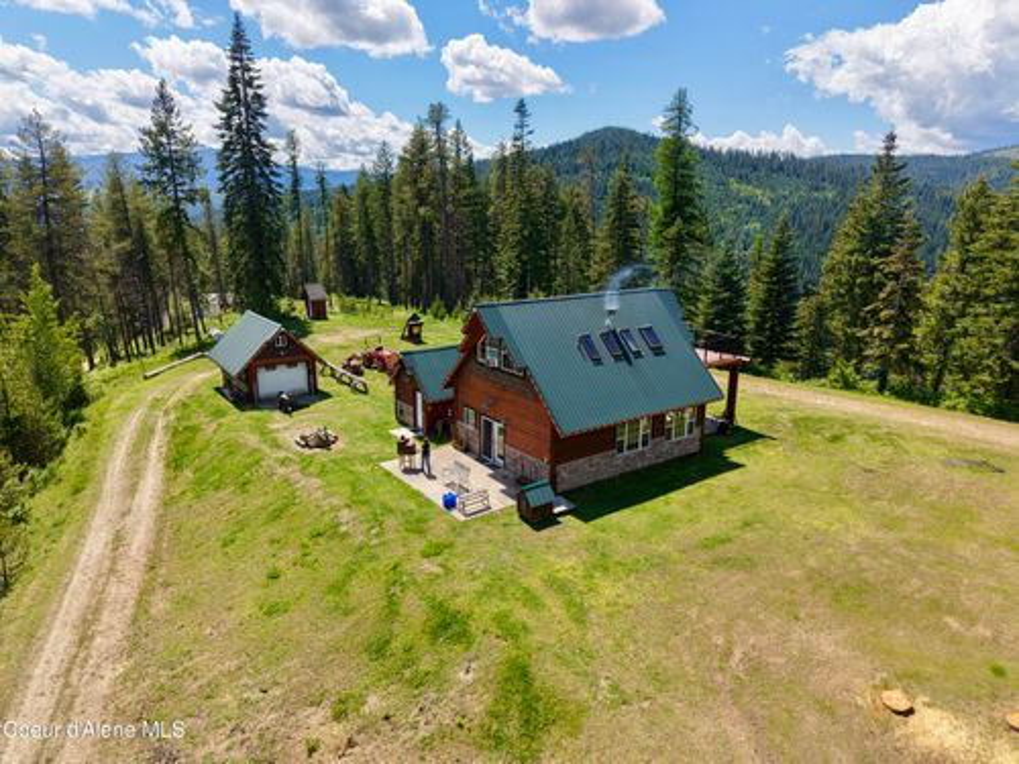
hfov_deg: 71.6
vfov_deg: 56.8
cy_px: 382
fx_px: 706
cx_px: 510
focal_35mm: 24
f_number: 1.8
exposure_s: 1/640
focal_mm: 8.67
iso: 300
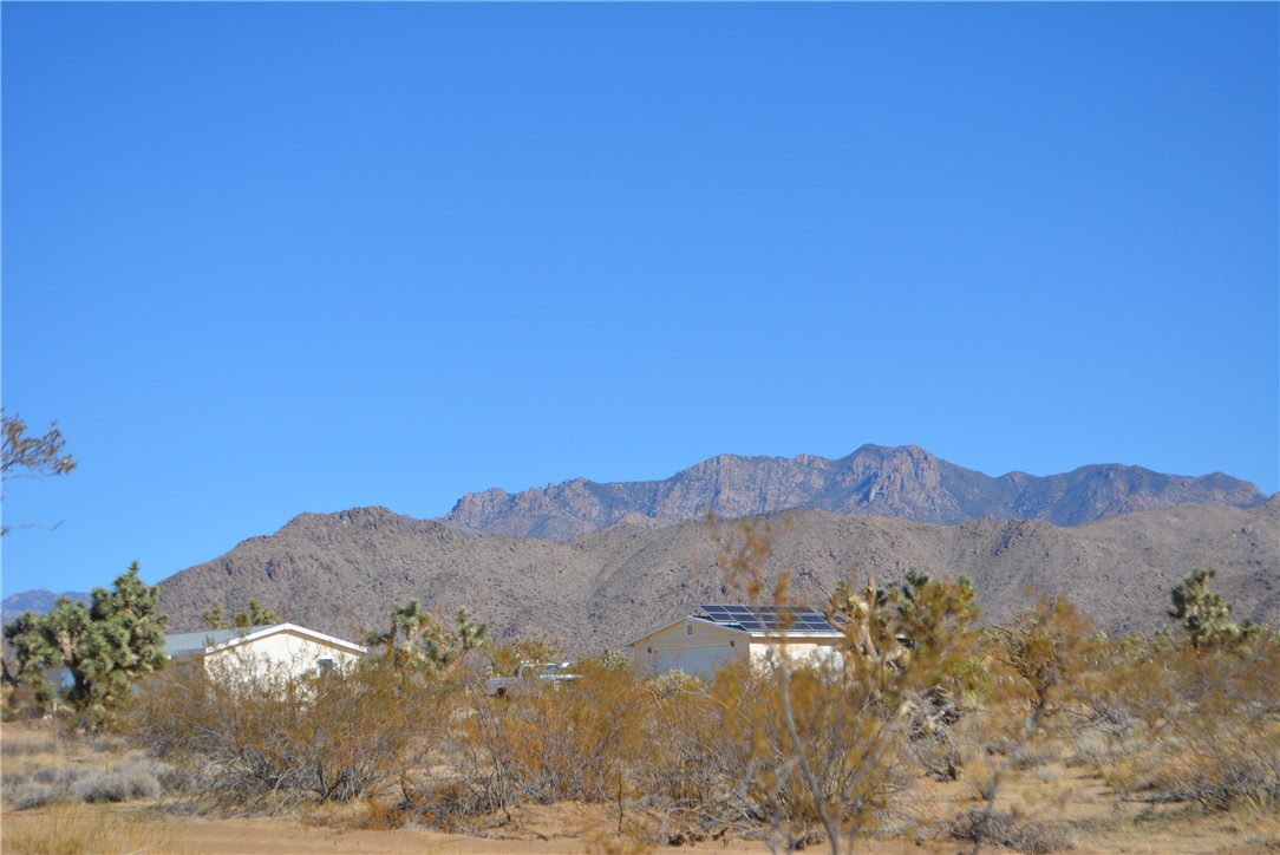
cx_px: 640
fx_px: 2935
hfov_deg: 24.6
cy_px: 428
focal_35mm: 82
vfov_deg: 16.6
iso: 400
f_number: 7.1
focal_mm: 55
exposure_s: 1/2000
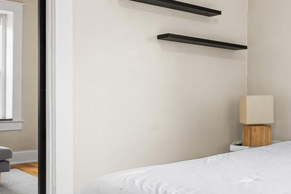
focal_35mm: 47
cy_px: 95
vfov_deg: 28.7
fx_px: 380
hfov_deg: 36.5
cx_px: 308
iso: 200
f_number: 8
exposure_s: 1/40
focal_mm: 16
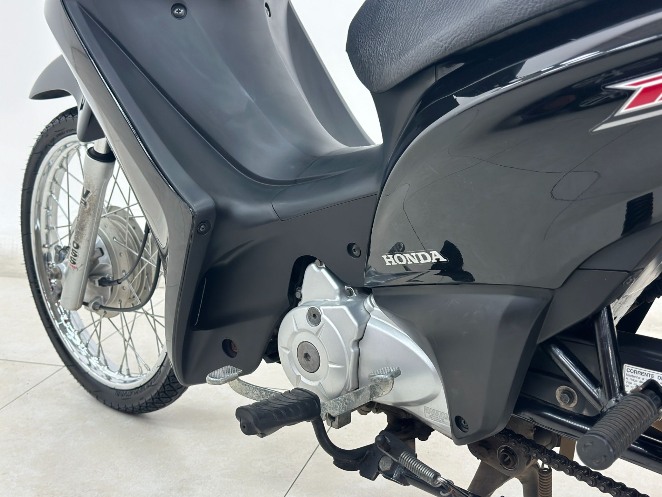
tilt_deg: -14.8
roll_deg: +0.6
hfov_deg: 39.7
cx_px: 331
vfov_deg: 30.3
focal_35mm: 48
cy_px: 248
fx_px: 918
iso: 125
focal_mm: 6.86
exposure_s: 1/60
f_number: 1.78
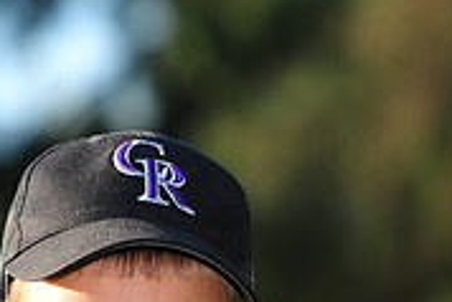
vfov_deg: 3.2
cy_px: 457
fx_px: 5315
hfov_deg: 4.9
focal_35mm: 423
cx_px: 104
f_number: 4.5
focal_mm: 130
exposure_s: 1/500
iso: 200
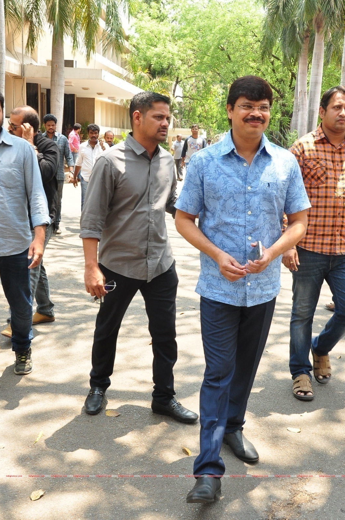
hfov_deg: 32.5
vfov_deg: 47.5
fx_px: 591
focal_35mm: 41
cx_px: 193
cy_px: 260
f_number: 9
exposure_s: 1/125
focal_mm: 24
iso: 500
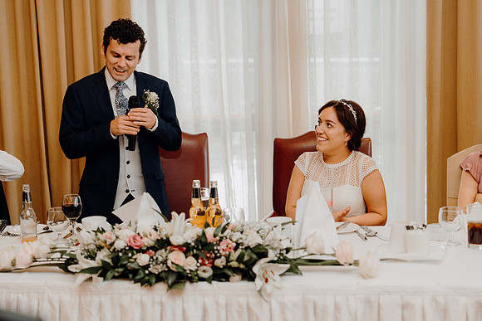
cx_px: 241
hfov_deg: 32.9
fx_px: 817
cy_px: 160
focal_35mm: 61
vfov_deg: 22.3
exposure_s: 1/200
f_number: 2.8
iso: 1000
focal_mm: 61
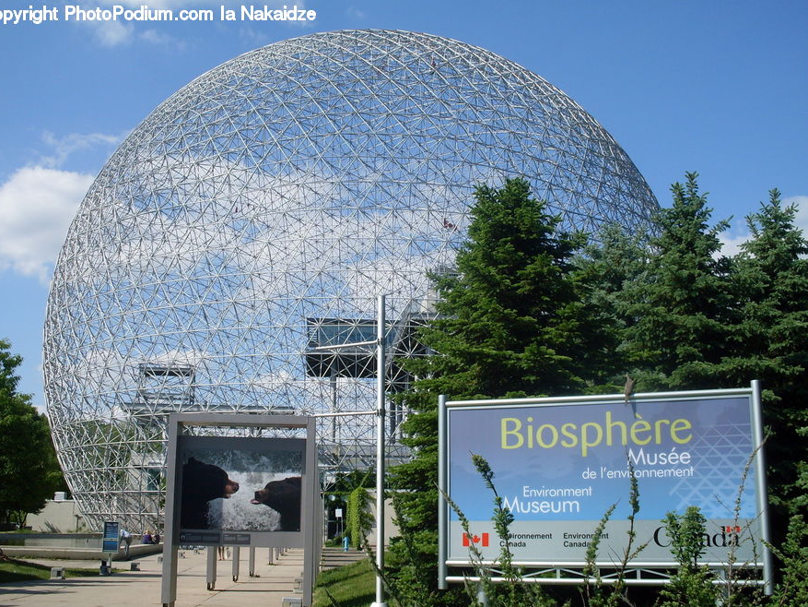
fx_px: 910
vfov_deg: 36.8
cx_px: 394
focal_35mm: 39
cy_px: 303
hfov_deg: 47.9
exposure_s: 1/250
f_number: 8.4
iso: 80
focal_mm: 6.3
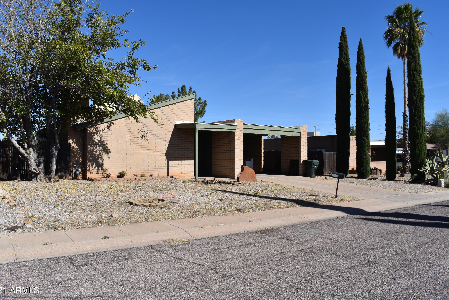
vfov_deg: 46.4
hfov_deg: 65.5
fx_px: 349
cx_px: 220
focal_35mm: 28
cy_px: 149
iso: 100
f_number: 9
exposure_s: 1/320
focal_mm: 18
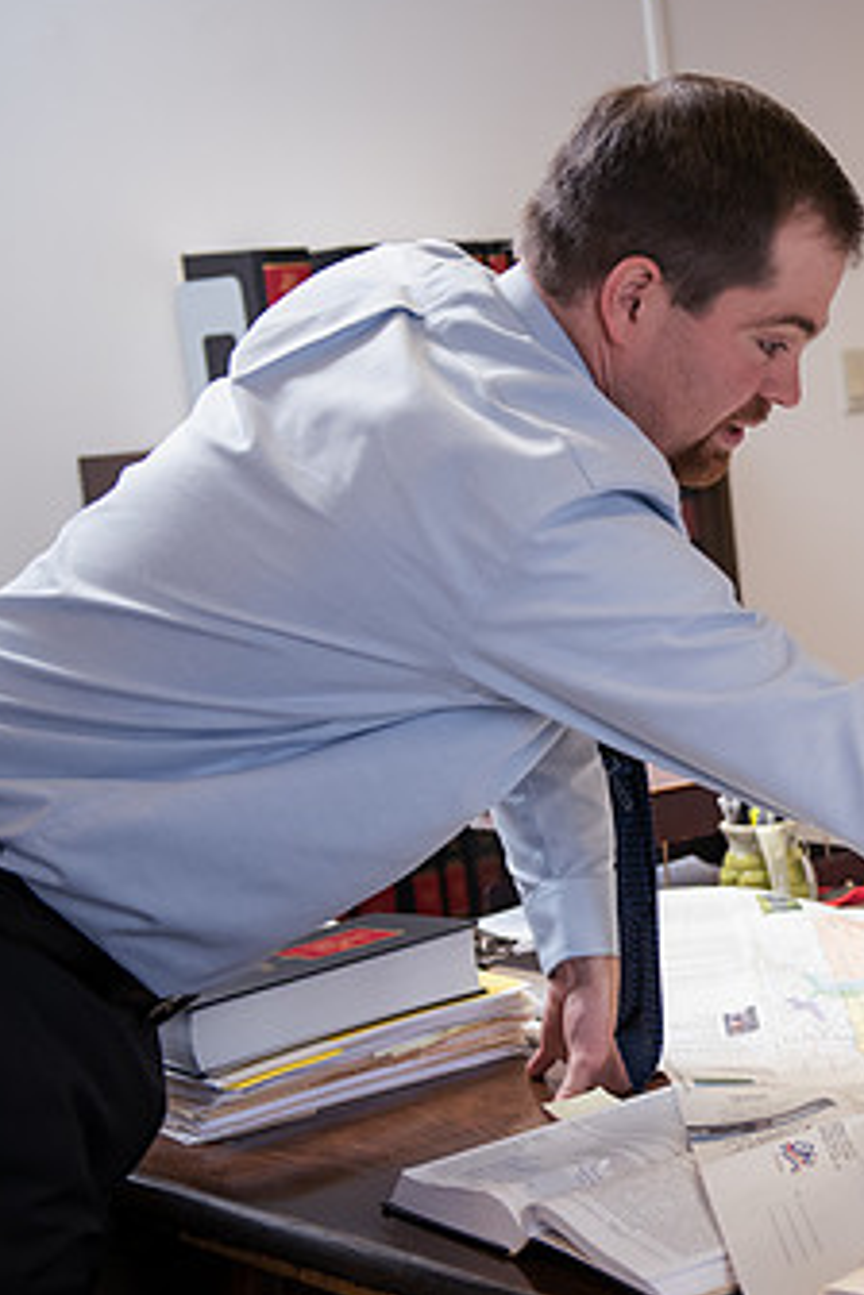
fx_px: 2736
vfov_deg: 26.6
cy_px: 626
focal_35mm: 76
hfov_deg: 17.0
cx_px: 1103
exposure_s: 1/160
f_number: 3.2
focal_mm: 44
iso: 800
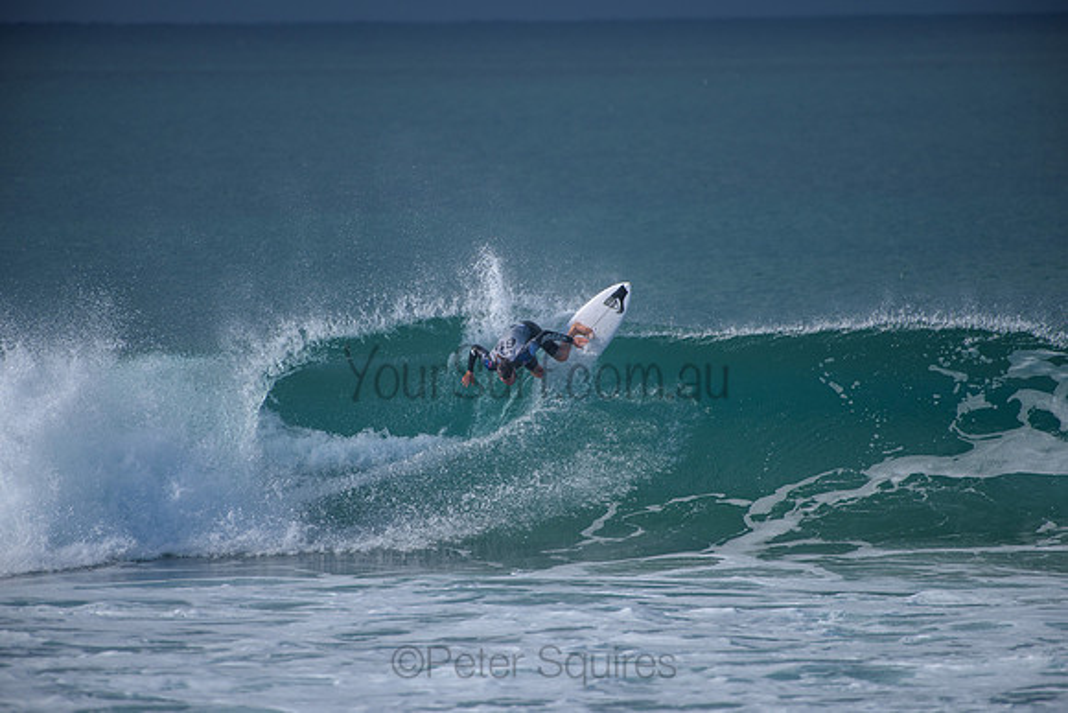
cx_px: 534
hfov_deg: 4.1
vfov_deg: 2.7
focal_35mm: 507
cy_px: 356
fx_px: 15049
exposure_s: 1/2000
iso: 180
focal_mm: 500
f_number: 5.6
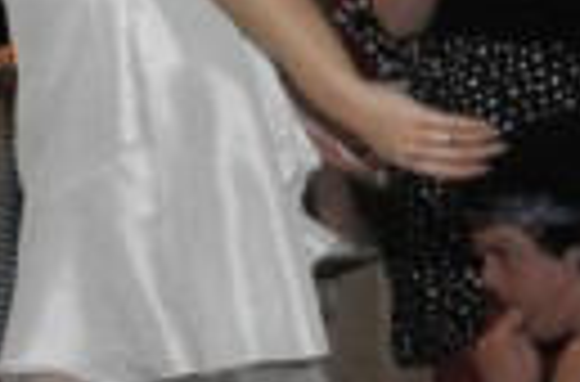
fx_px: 3708
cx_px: -1268
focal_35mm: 231
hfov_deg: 7.6
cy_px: 76
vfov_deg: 5.9
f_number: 3.8
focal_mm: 22
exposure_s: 1/13
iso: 1000
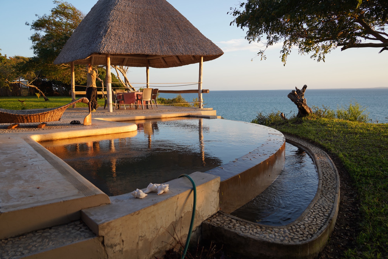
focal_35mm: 28
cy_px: 130
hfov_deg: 65.5
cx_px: 194
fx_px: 302
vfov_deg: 46.4
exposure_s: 1/80
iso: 100
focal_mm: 28
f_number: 4.5
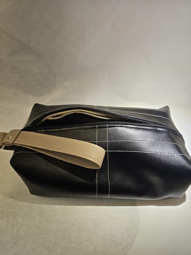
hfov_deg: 58.9
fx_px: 169
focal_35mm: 23
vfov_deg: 73.9
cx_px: 96
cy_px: 128
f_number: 1.7
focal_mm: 6.3
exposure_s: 1/120
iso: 250
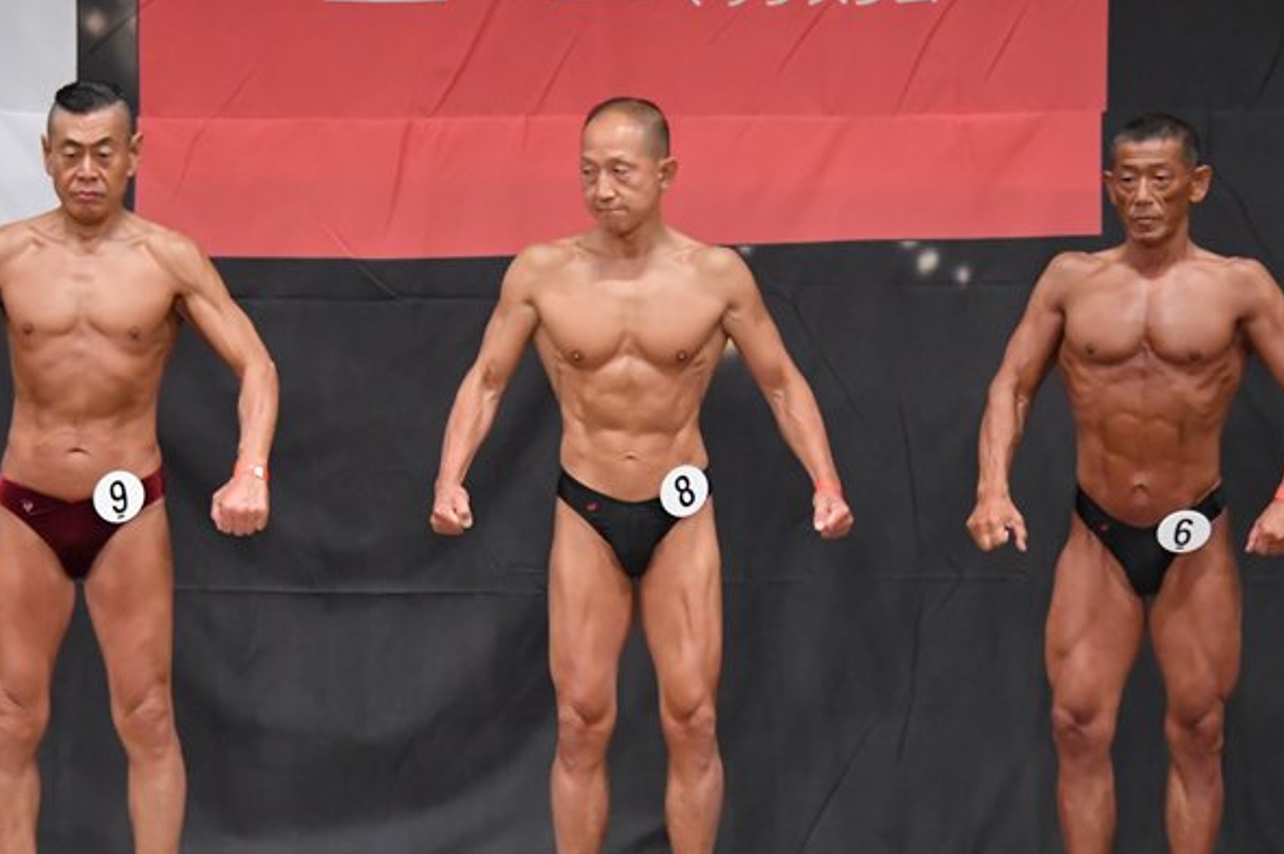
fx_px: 9444
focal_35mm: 265
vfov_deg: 5.2
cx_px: 481
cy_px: 485
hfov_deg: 7.8
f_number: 5.6
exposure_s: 1/400
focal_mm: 135
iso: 5000
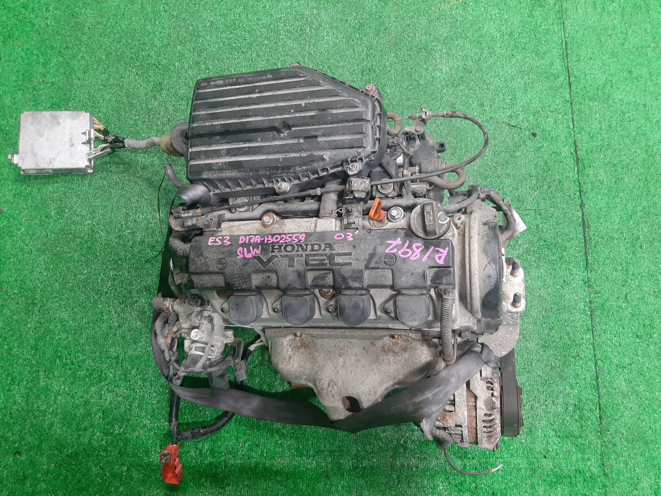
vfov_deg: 53.1
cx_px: 330
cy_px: 248
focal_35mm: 26
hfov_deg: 67.3
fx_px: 496
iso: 176
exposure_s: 1/50
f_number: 1.7
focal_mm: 3.93
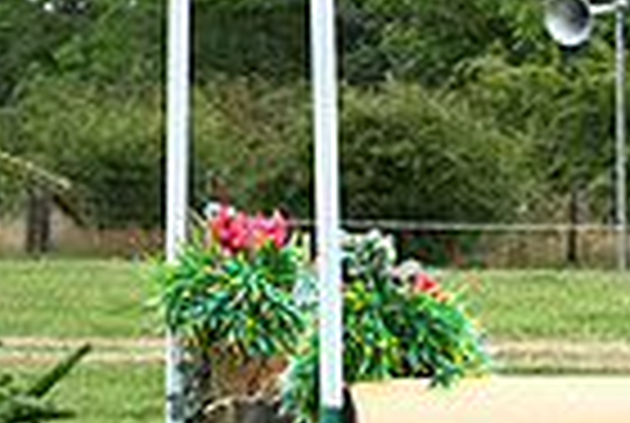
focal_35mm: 223
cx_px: 1148
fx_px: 3911
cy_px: 452
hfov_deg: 8.8
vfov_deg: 6.2
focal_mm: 54
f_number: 5
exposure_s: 1/800
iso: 1600
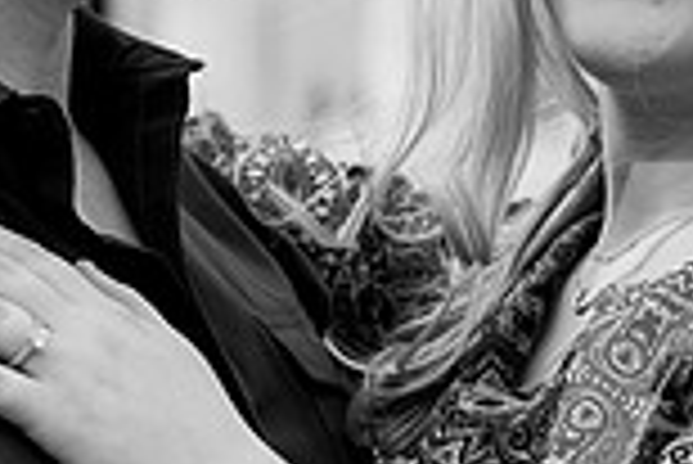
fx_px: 4277
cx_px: 413
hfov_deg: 9.3
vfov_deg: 6.2
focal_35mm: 222
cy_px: 101
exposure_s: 1/1250
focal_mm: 48
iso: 160
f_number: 3.2
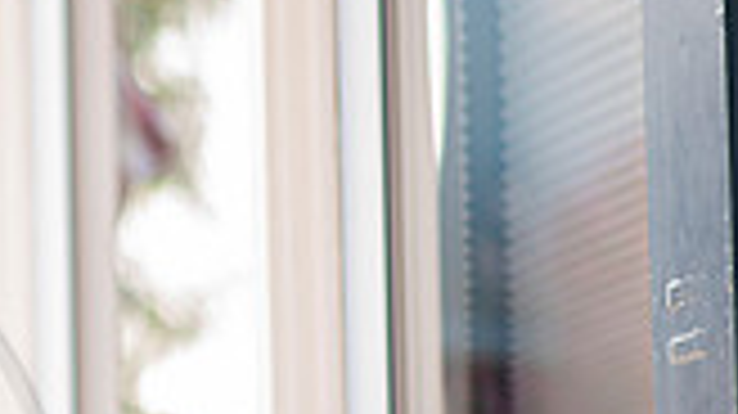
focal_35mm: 315
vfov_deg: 3.8
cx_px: -392
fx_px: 6160
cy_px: 479
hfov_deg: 6.8
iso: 100
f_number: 1.8
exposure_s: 1/200
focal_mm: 85
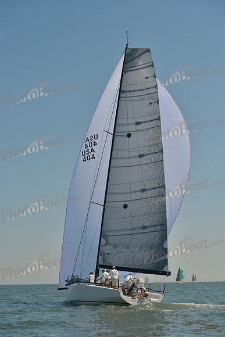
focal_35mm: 70
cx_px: 112
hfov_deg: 19.5
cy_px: 168
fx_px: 656
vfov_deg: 28.8
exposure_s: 1/800
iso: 200
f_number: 7.1
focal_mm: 70
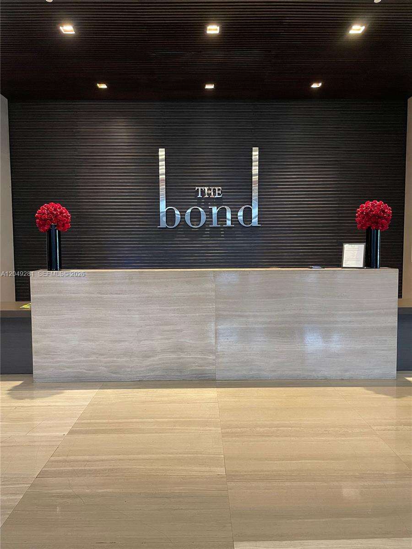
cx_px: 206
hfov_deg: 53.1
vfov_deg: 67.3
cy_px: 274
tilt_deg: -2.1
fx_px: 413
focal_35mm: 26
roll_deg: +0.9
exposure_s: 1/60
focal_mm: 4.2
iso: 400
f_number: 1.6
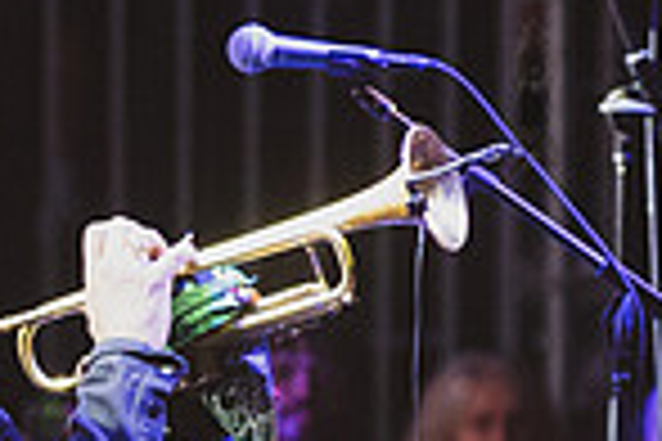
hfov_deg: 1.9
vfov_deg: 1.2
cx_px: -121
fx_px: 20337
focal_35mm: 1106
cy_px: 441
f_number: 4.5
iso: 4000
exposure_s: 1/400
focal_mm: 200
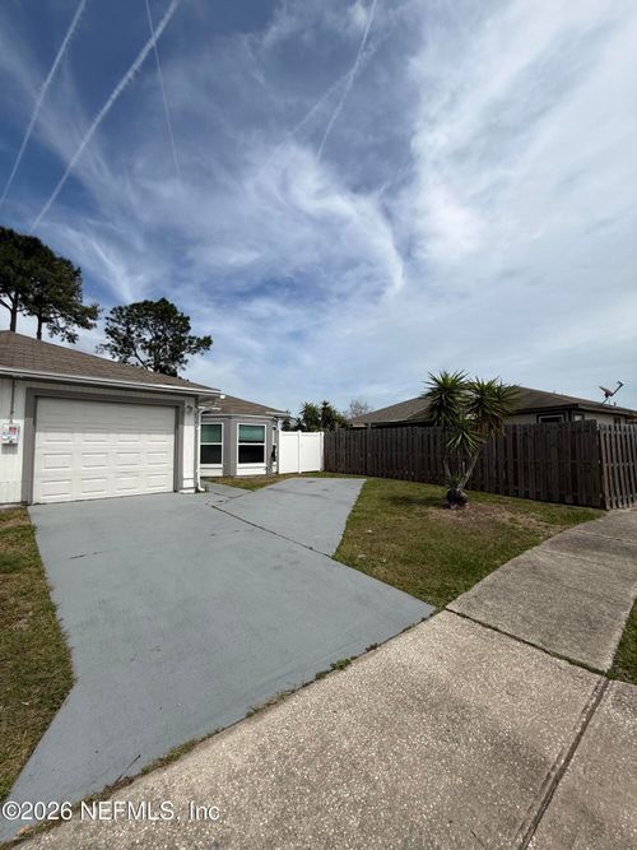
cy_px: 425
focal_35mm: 14
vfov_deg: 102.1
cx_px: 318
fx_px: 344
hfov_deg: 85.7
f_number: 2.2
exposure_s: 1/4425
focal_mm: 2.22
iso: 50
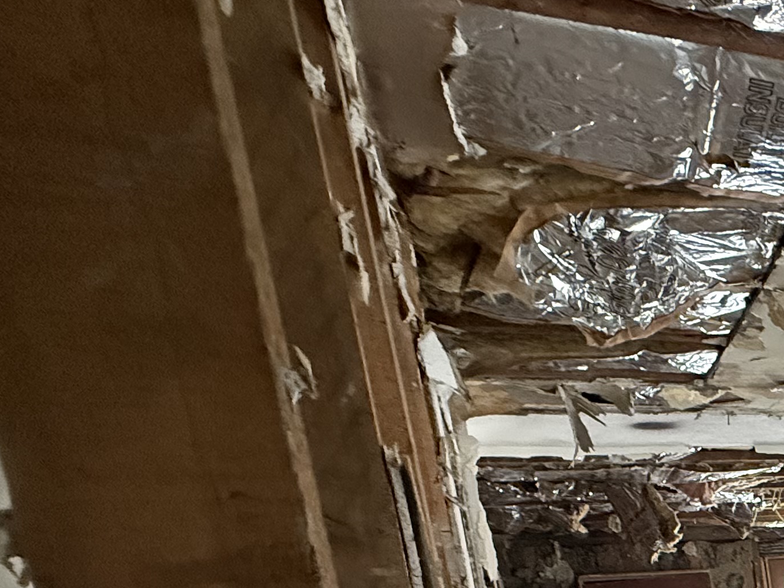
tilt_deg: -8.3
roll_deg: +5.5
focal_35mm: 41
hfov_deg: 31.9
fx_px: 929
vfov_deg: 28.8
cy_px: 758
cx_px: 1071
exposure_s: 1/60
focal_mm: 2.22
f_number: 2.2
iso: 800
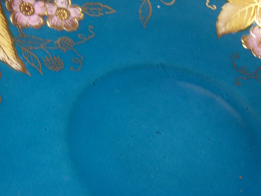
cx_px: 112
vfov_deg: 24.8
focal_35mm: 59
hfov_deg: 32.7
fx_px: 445
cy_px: 109
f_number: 2.8
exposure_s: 1/45
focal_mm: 5.6
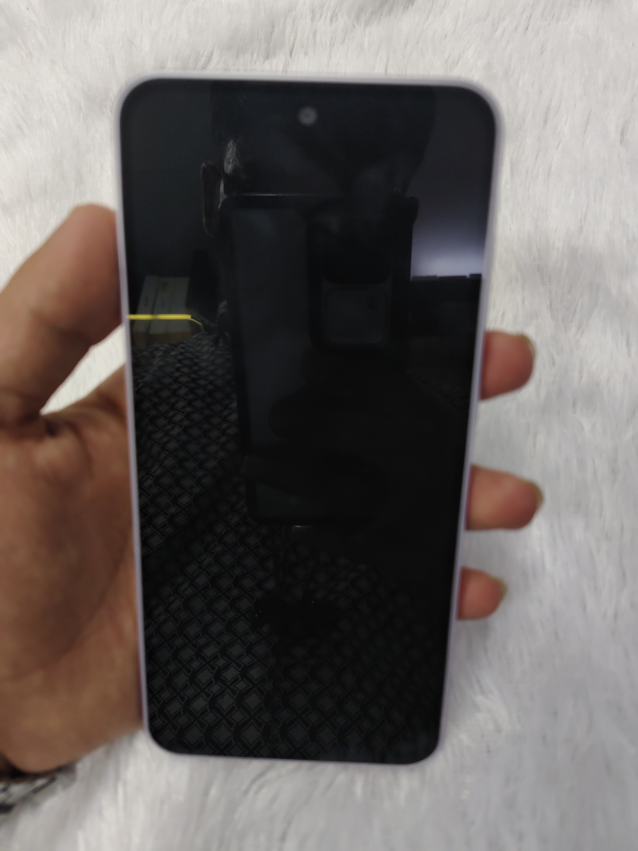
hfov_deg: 58.9
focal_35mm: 23
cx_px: 319
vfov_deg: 73.9
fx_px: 565
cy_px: 426
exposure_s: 1/100
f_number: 1.88
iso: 100
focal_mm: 5.56
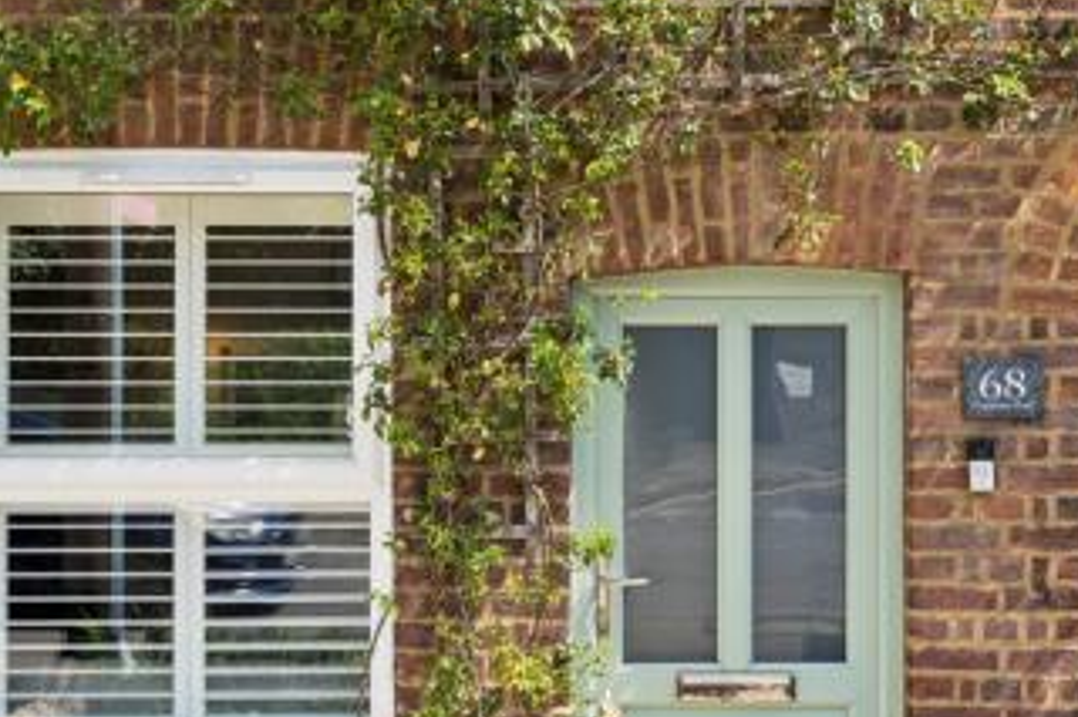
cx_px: 632
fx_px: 1556
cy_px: 436
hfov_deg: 38.1
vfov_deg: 25.9
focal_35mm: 52
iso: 100
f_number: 6.3
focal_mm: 35
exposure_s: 1/160
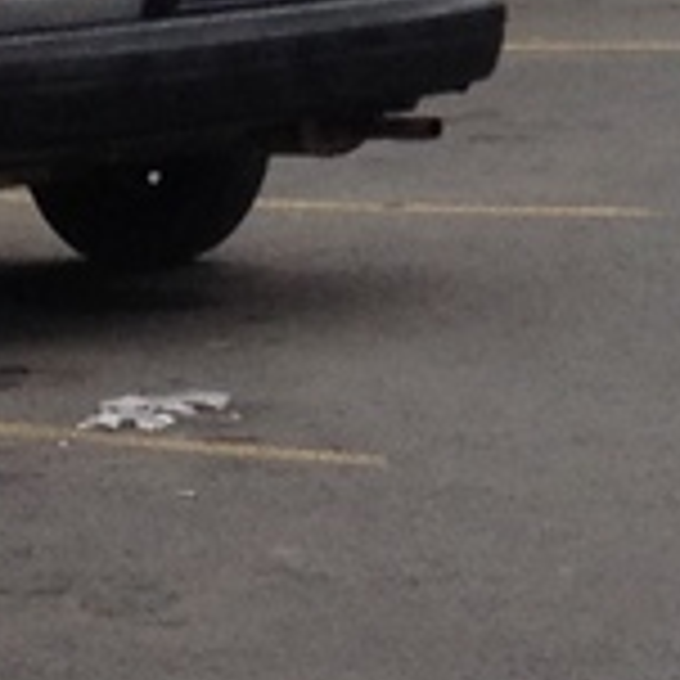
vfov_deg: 5.1
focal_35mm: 328
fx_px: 7290
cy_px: -1162
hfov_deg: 5.3
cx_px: 1175
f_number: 2.4
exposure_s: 1/649
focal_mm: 4.28
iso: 50
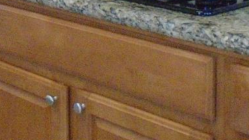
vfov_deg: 10.5
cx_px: 6
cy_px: -79
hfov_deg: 18.8
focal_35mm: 111
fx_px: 733
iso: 800
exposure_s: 1/100
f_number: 3.2
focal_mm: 4.6
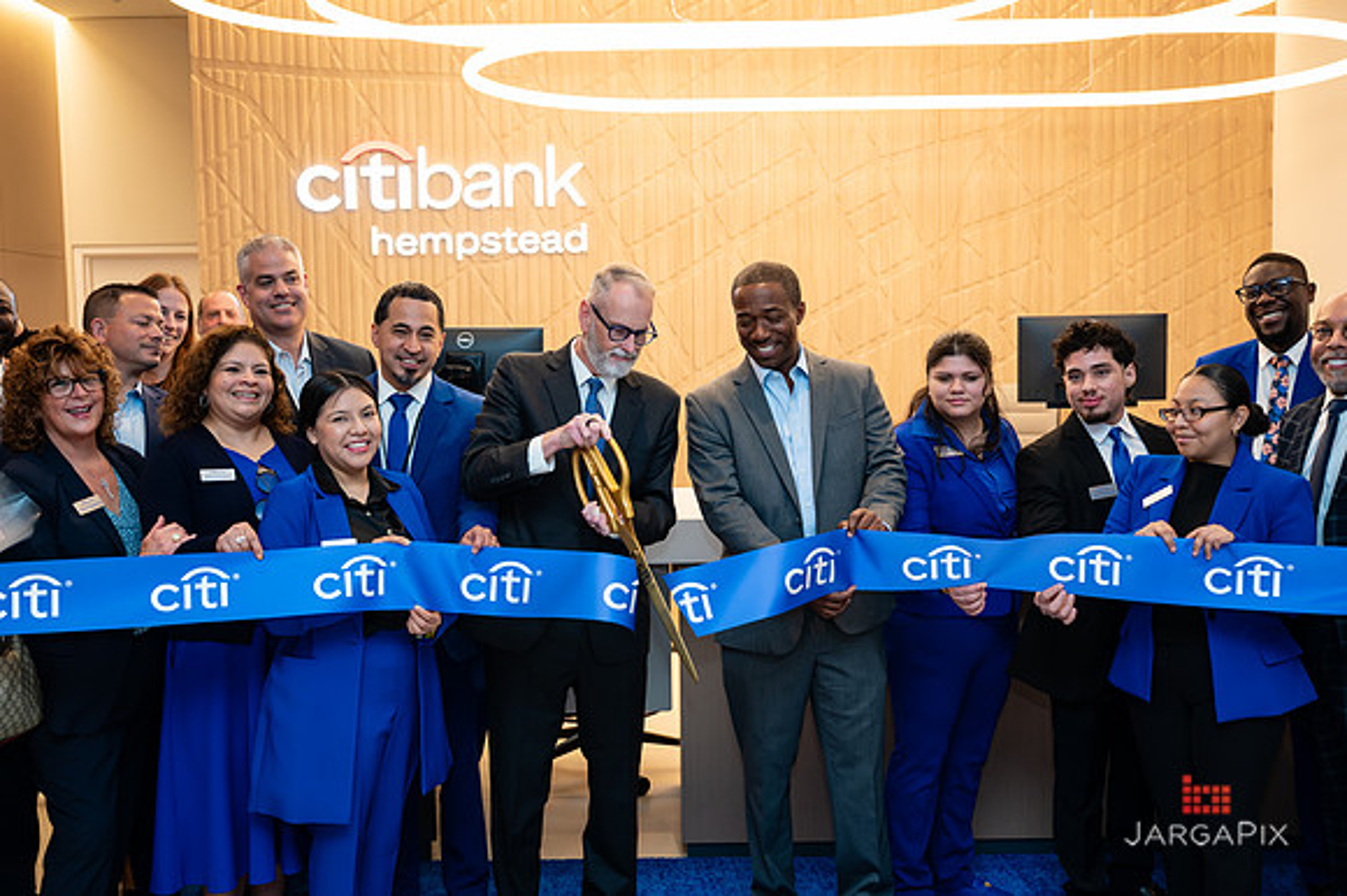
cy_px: 448
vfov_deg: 34.1
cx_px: 674
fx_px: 1460
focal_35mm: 39
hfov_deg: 49.5
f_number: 3.2
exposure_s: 1/200
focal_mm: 37
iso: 400
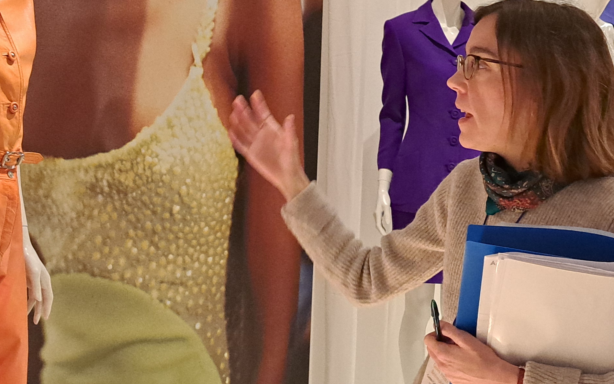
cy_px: 136
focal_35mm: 62
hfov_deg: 32.9
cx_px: 332
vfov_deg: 20.9
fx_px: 1038
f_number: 1.8
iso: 400
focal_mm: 5.23
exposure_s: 1/33
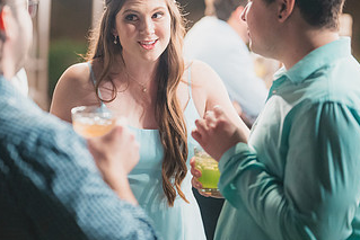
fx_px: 910
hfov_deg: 22.3
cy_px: 101
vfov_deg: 15.0
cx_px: 123
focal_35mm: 91
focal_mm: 50
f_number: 1.2
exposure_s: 1/200
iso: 2500
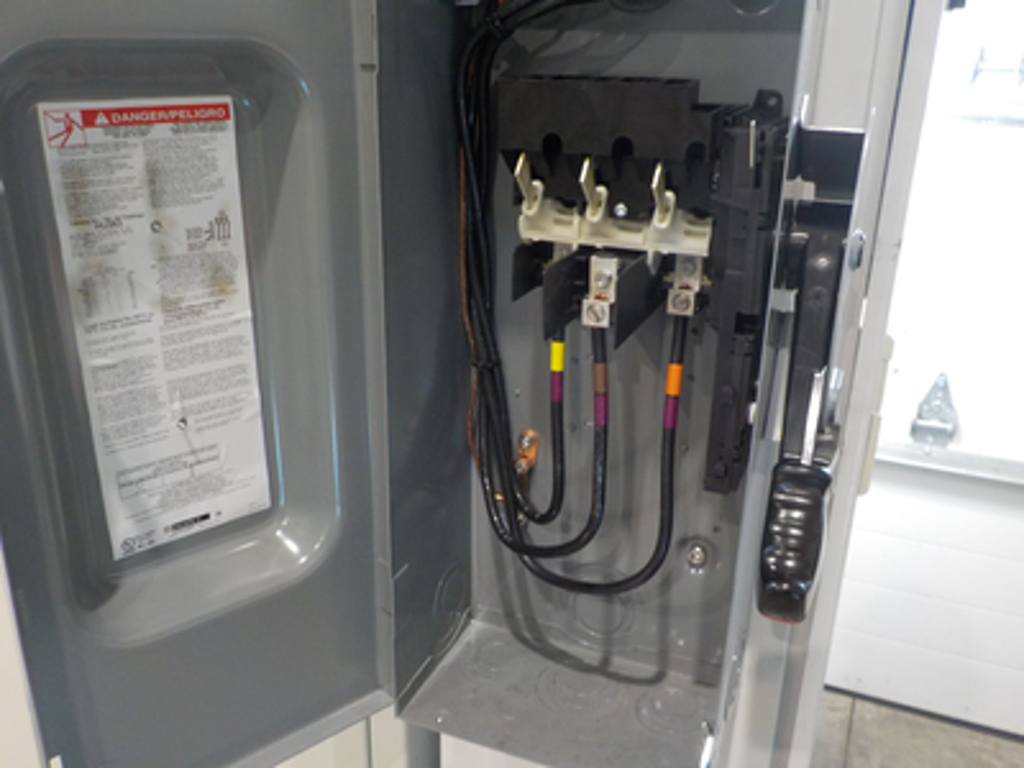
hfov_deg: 60.0
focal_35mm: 30
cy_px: 384
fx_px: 887
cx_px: 512
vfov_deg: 46.8
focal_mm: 4.1
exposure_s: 1/30
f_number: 3.3
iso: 320
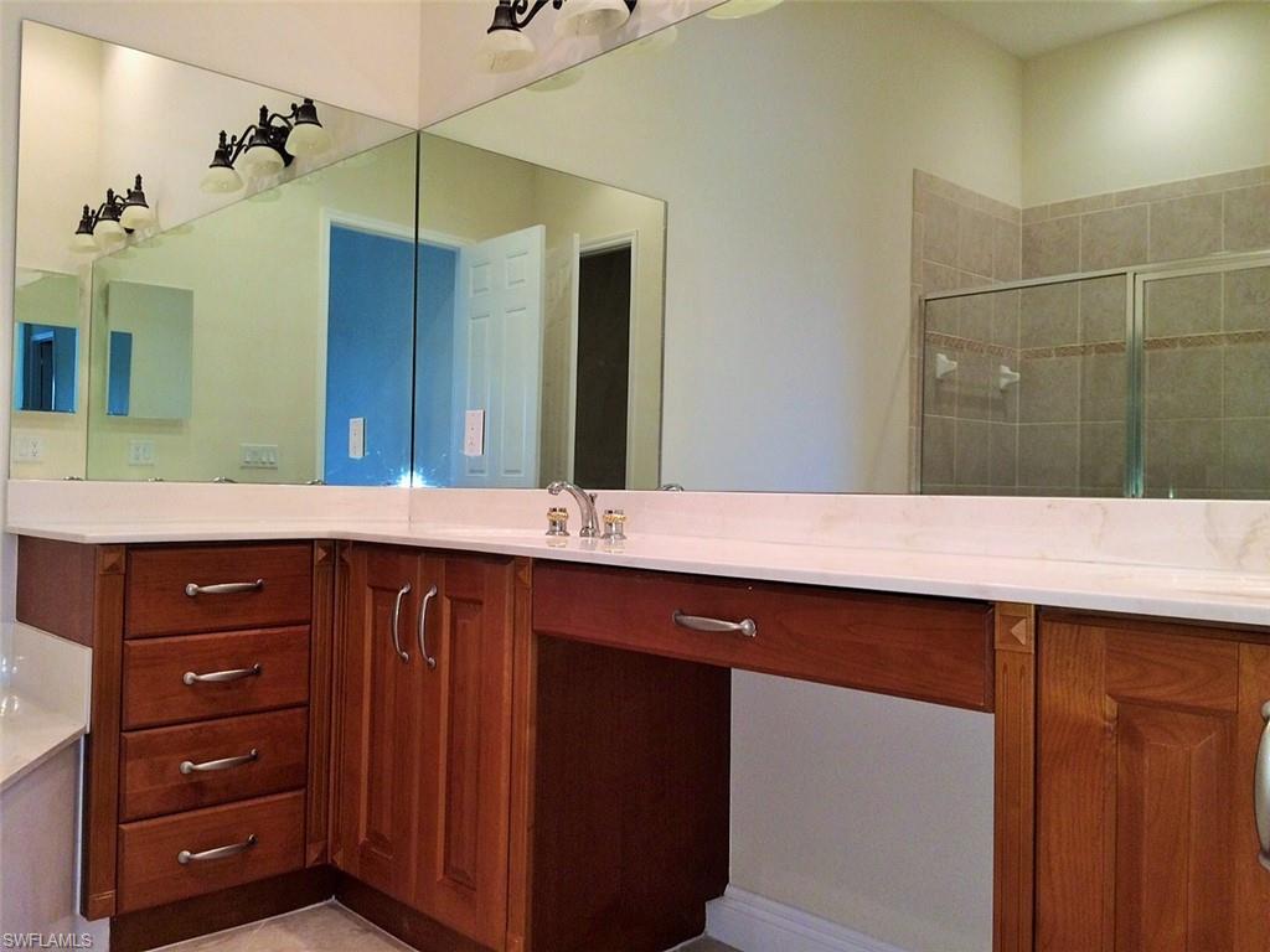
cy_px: 476
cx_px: 635
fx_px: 1064
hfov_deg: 61.7
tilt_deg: -0.2
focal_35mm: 29
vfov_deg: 48.2
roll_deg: -0.1
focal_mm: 4.15
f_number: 2.2
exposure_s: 1/30
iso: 80
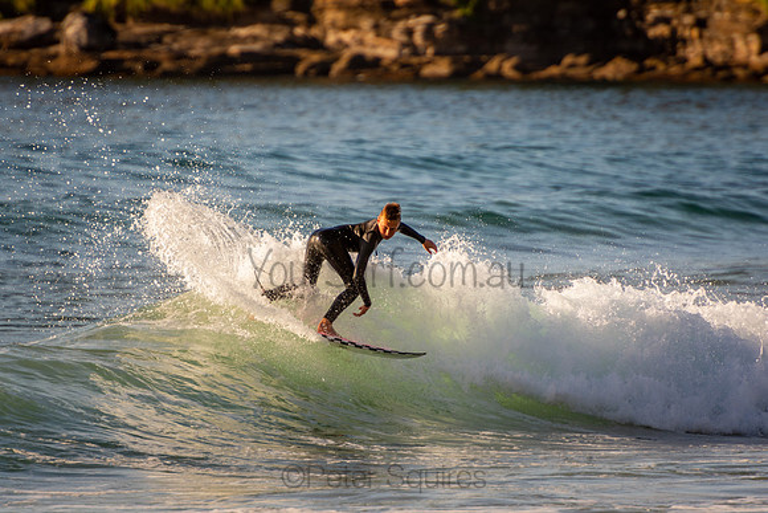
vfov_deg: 2.3
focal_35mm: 600
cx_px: 384
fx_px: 12802
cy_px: 256
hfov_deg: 3.4
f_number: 5.6
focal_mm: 400
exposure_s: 1/1250
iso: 360
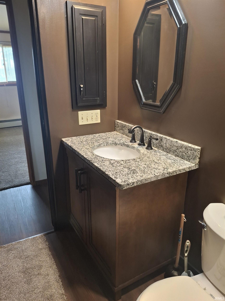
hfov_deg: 54.9
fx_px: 217
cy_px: 150
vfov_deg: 69.4
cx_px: 112
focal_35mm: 25
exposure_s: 1/60
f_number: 1.8
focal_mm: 4.69
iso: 200
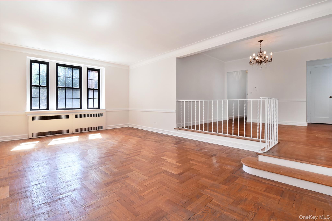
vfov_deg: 72.0
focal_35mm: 16
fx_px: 152
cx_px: 166
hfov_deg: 95.0
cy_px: 110
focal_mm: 11
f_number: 8
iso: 640
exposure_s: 1/60
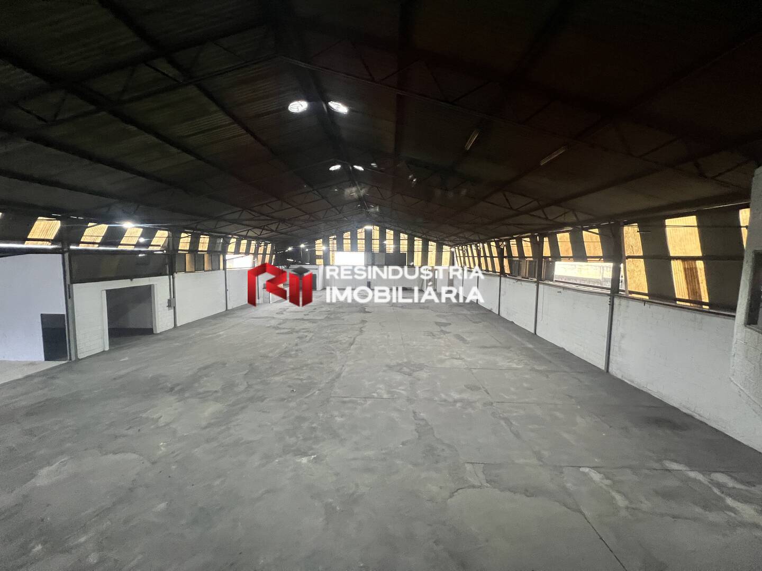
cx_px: 381
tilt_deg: -5.4
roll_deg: -1.3
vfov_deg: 89.9
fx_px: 286
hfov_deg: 106.2
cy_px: 286
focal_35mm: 13
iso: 640
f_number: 1.8
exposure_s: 1/60
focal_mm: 1.57
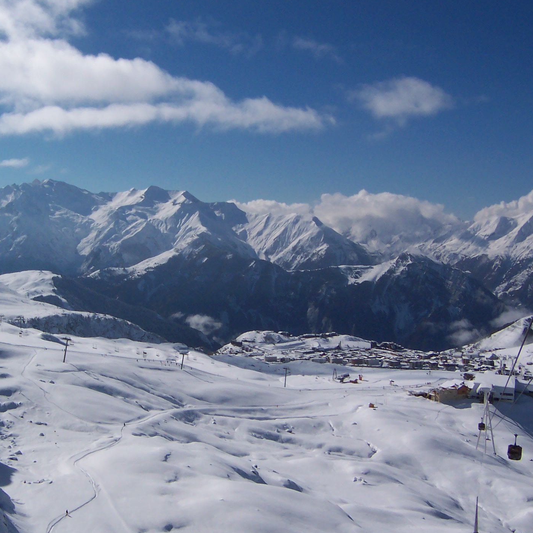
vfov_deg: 36.8
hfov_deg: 36.5
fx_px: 801
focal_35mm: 46
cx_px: 193
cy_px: 267
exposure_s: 1/2000
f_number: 5.6
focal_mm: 5.6
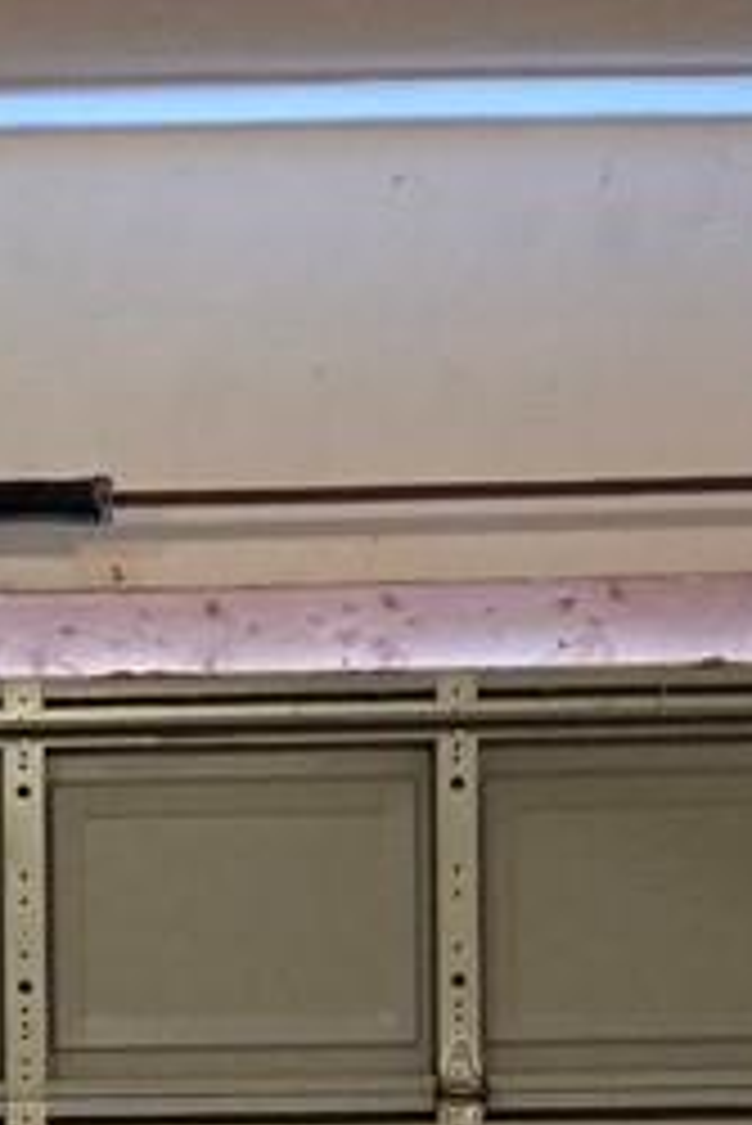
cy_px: 1112
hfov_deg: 8.6
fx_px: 4787
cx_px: -702
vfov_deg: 13.2
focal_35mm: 153
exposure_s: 1/60
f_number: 1.8
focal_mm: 5.4
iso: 640
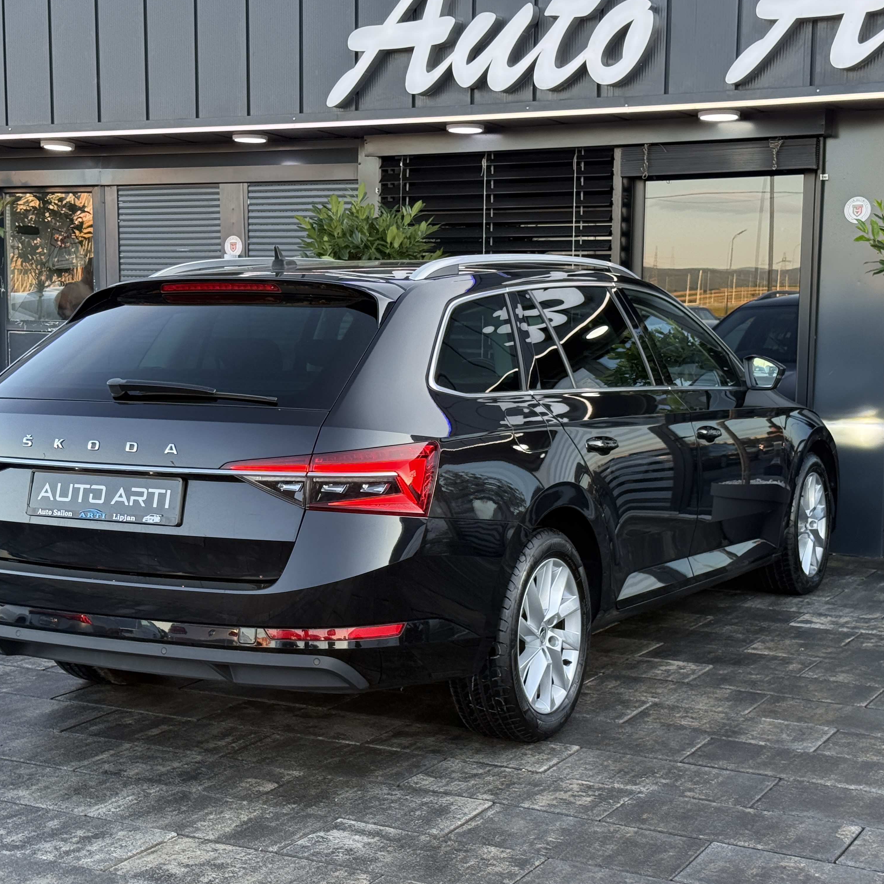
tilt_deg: -4.0
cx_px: 384
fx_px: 1647
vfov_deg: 30.0
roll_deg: -0.3
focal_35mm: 57
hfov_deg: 30.0
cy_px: 442
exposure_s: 1/242
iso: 125
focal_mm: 6.76
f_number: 1.78
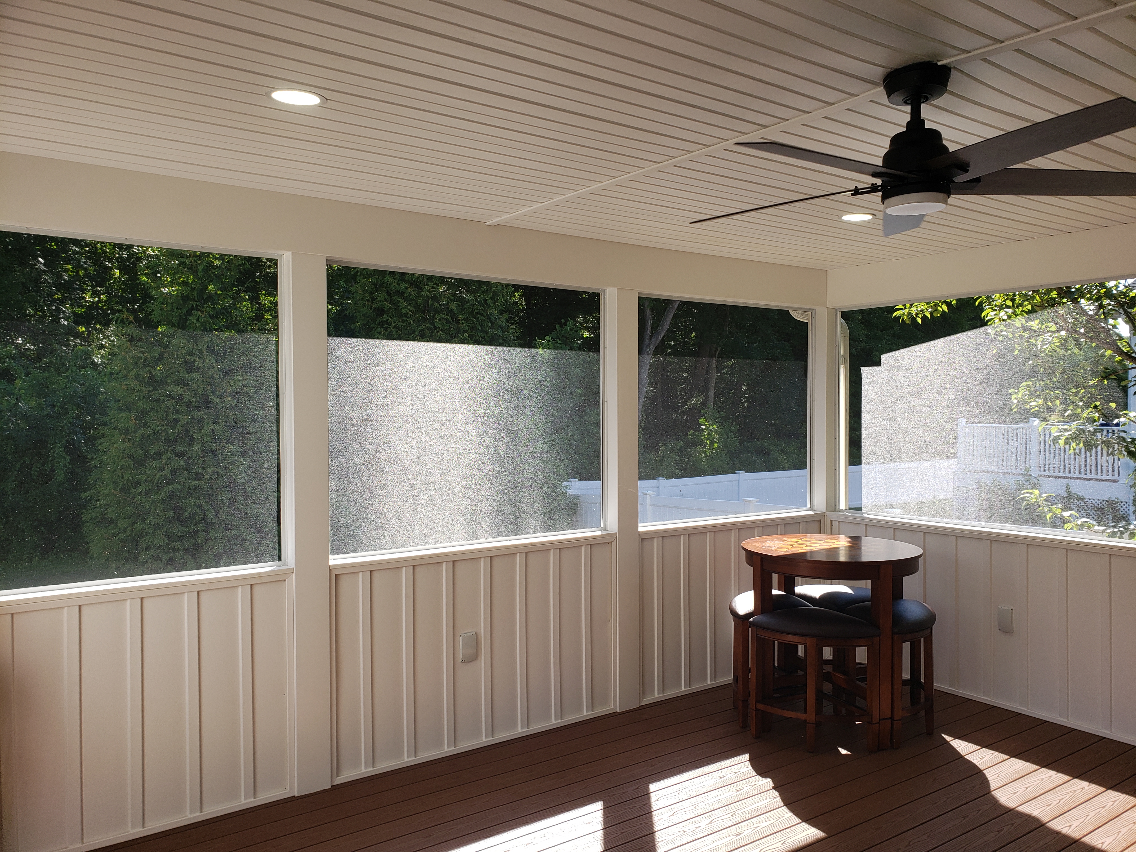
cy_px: 426
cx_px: 568
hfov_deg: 67.3
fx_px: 853
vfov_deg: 53.1
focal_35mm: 26
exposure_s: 1/205
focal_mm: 4.3
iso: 50
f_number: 2.4
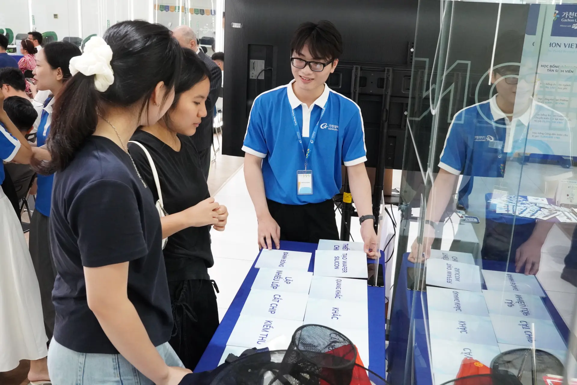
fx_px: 613
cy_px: 192
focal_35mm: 38
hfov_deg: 50.4
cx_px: 288
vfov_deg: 34.8
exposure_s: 1/200
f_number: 7.1
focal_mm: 25.5
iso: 5000
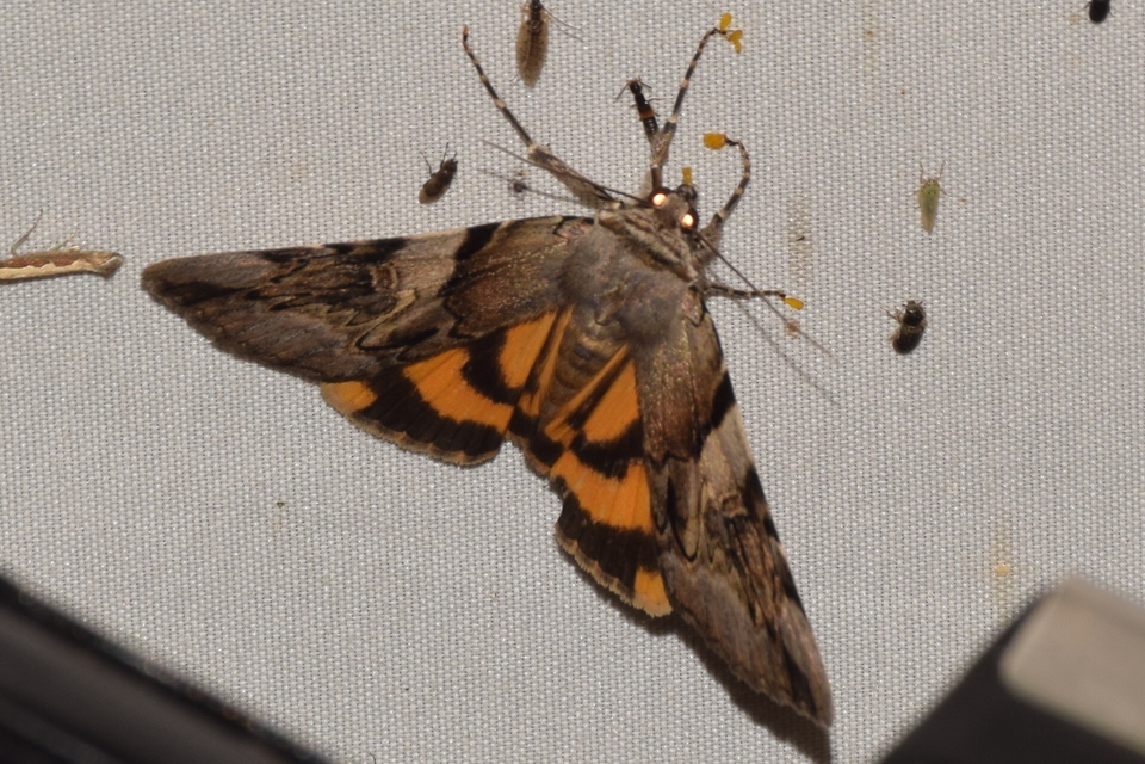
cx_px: 572
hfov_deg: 9.8
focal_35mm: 210
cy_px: 382
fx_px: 6679
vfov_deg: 6.5
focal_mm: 140
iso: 100
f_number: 13
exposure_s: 1/160
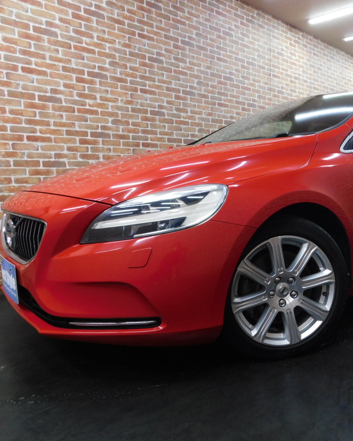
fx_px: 392
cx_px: 257
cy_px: 221
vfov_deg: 58.8
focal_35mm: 30
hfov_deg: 47.0
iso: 220
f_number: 3
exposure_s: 1/30
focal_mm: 4
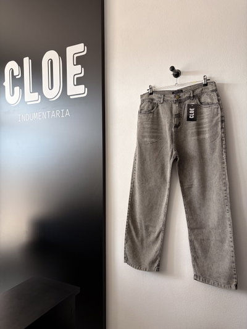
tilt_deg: -1.3
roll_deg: +0.4
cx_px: 124
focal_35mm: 26
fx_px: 247
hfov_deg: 53.1
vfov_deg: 67.3
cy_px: 164
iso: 64
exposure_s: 1/122
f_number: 1.6
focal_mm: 5.96
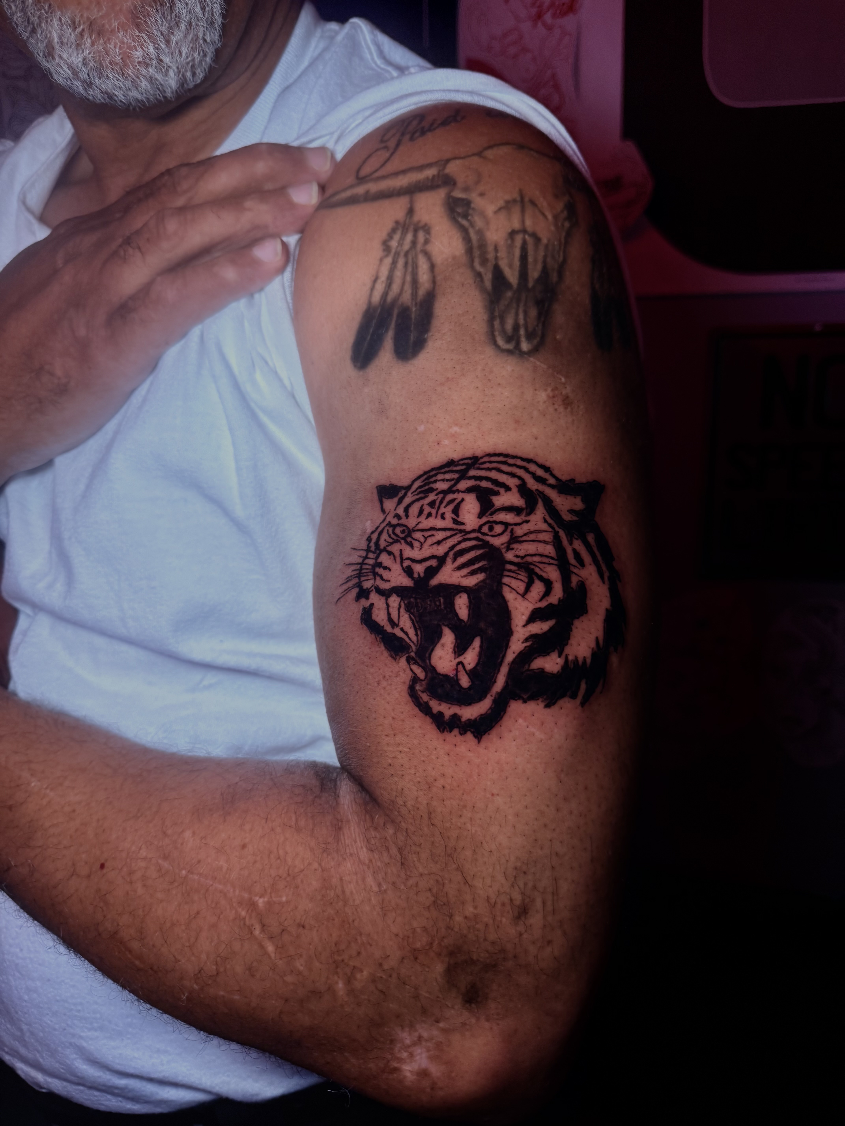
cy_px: 563
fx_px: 781
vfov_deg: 71.6
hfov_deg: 56.8
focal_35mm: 24
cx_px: 422
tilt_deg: -13.8
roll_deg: +1.5
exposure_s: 1/51
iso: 200
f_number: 1.78
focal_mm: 6.76
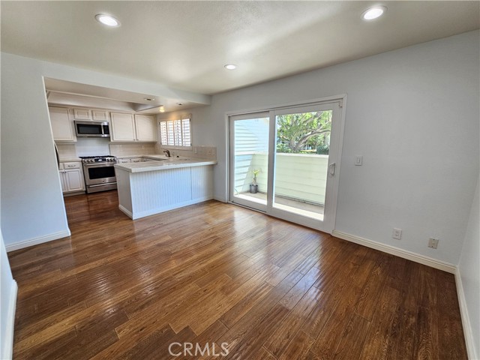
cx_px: 240
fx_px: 180
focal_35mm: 13
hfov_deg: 106.2
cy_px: 180
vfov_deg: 89.9
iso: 80
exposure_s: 1/60
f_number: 2.2
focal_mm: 2.2
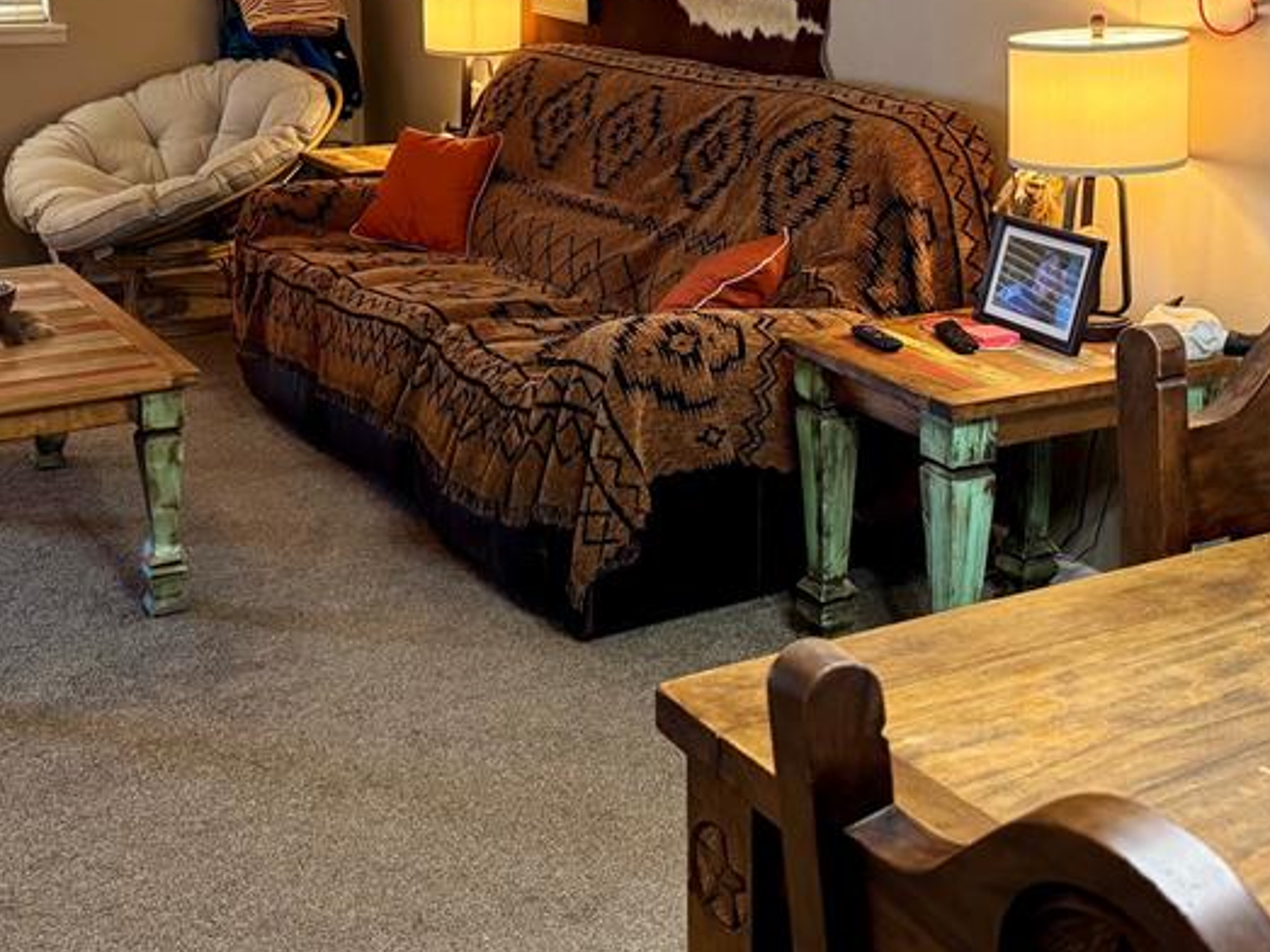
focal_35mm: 47
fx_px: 1724
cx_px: 583
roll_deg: +1.0
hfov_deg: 40.4
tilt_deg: -9.1
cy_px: 197
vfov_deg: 30.2
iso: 320
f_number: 1.78
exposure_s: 1/60
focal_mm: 6.76
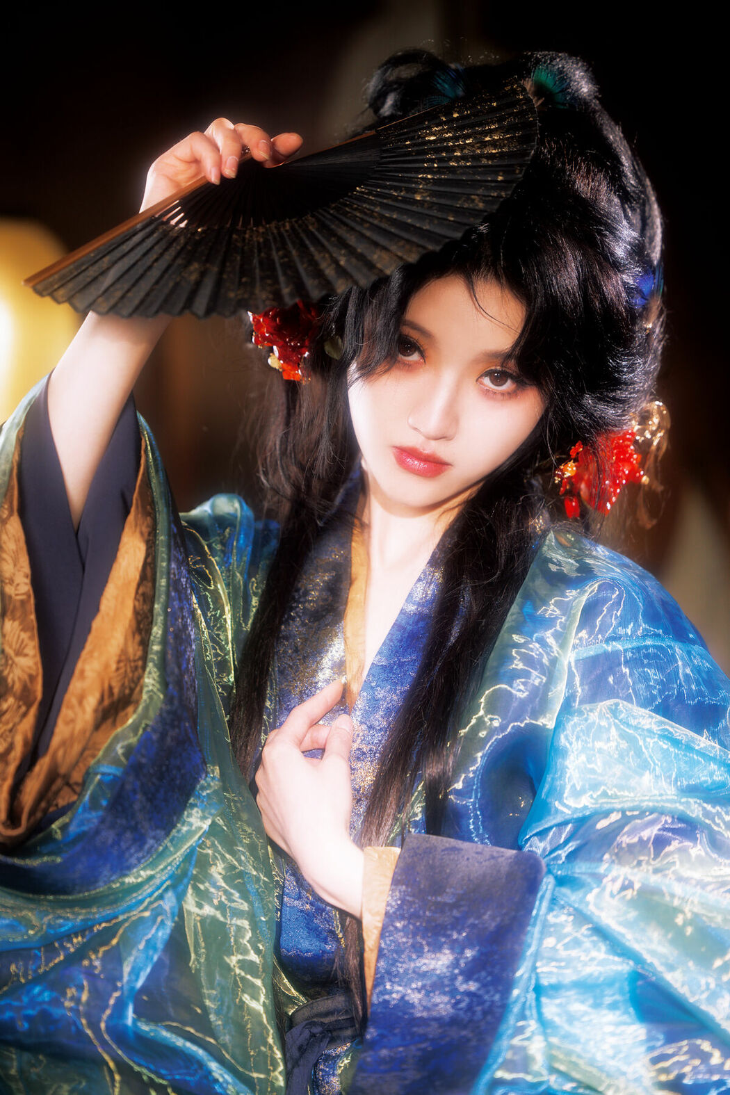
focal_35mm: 134
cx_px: 365
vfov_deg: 15.3
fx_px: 4076
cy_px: 548
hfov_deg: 10.2
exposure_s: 1/60
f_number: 3.2
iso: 200
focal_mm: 135
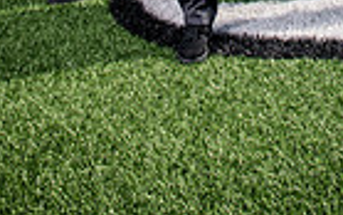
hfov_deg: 25.8
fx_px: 739
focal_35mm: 79
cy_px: -334
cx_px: 257
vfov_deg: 12.3
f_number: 7.1
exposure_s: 1/400
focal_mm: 24
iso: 125
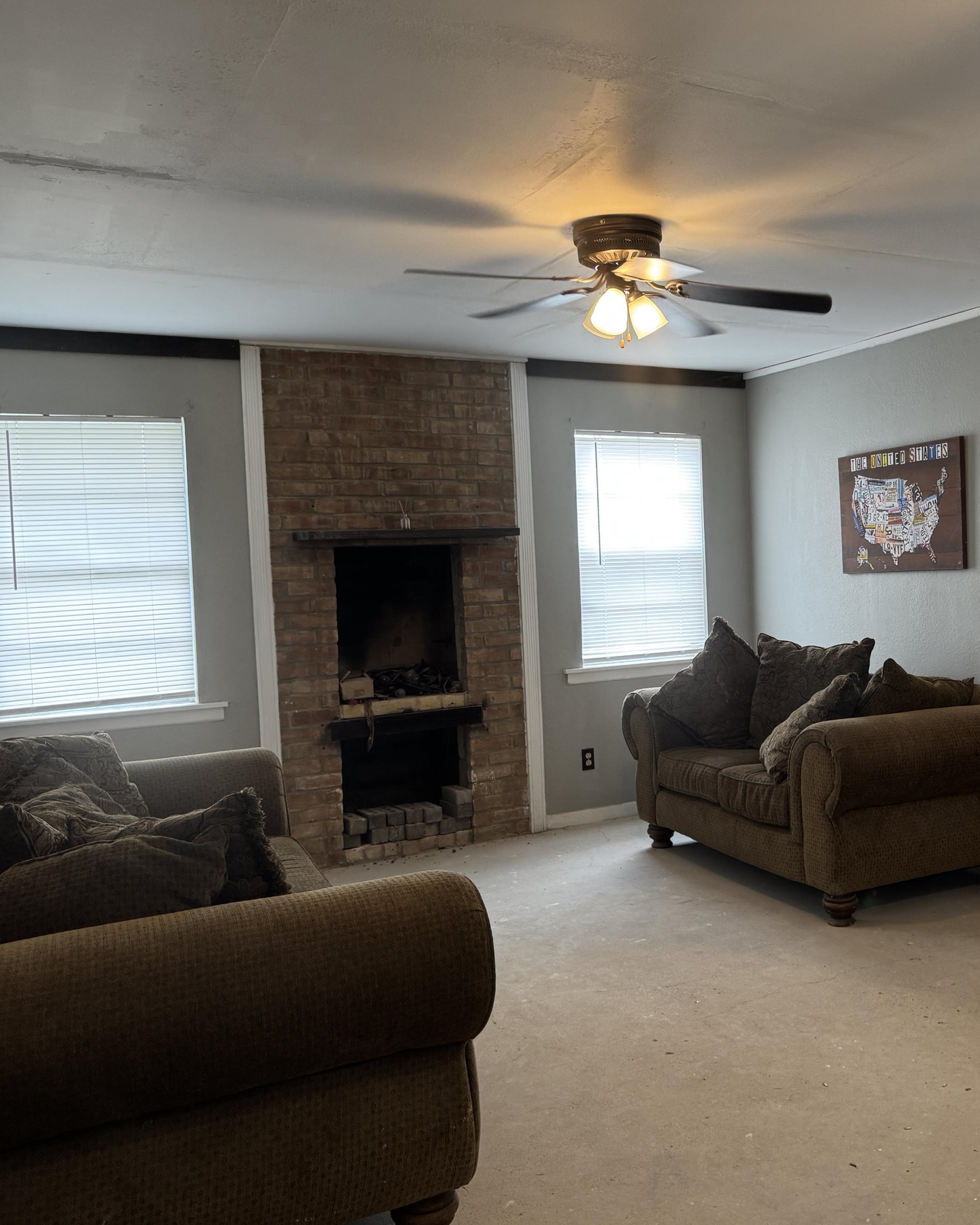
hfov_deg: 44.2
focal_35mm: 32
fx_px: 1160
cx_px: 743
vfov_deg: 55.7
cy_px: 610
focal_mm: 6.76
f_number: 1.78
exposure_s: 1/60
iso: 160
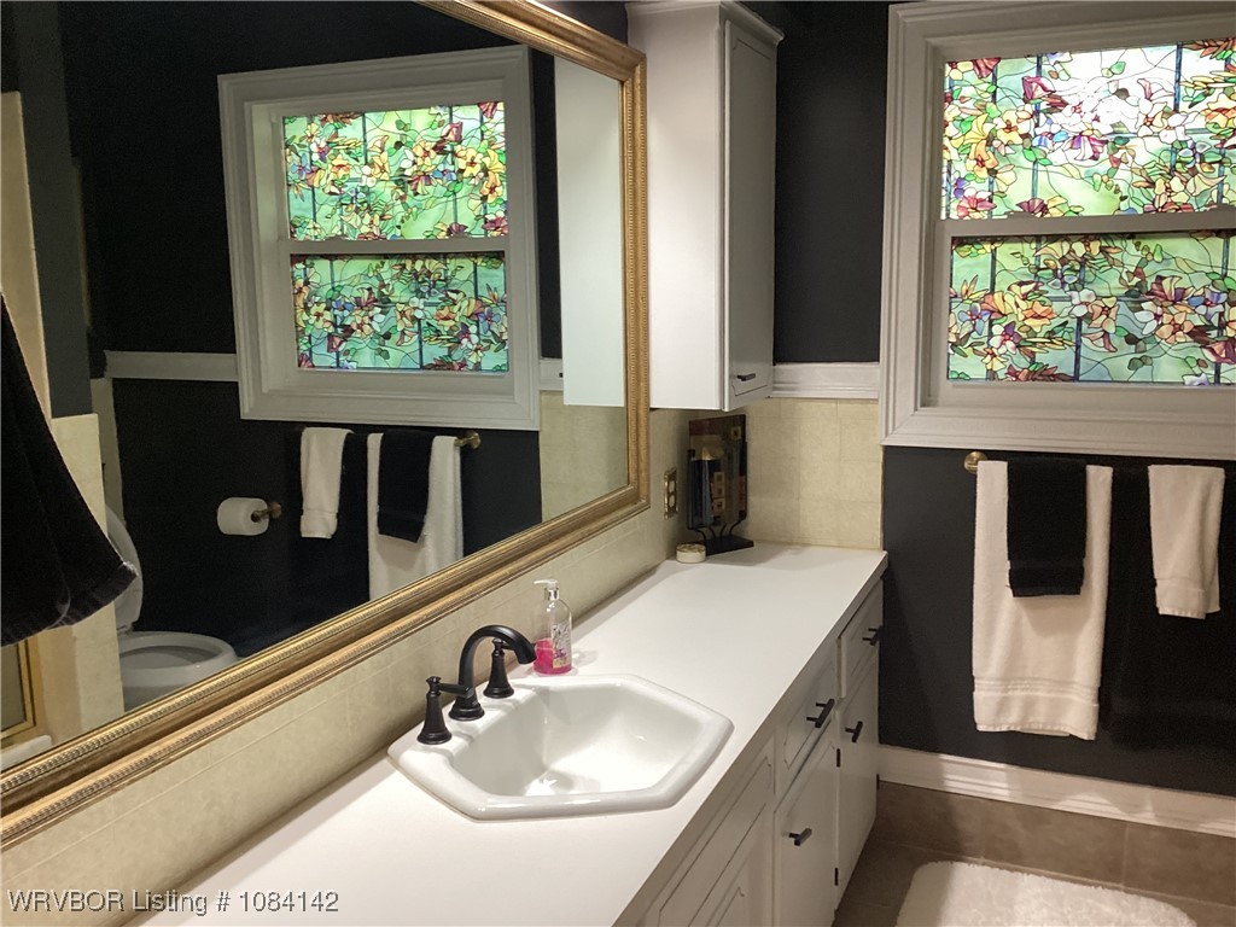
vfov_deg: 45.4
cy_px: 464
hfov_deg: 58.4
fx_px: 1107
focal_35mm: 31
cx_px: 618
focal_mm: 3.3
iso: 160
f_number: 2.4
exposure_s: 1/60
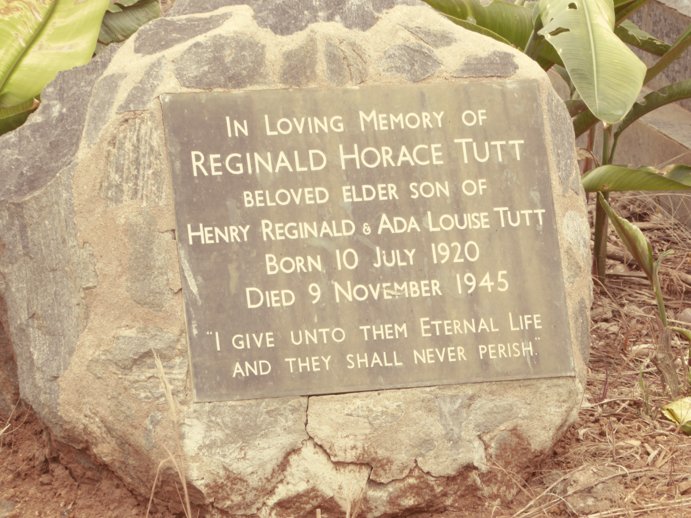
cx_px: 346
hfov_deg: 7.9
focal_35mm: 250
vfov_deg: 5.9
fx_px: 4990
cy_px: 259
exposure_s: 1/100
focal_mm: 44.8
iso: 80
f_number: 5.6
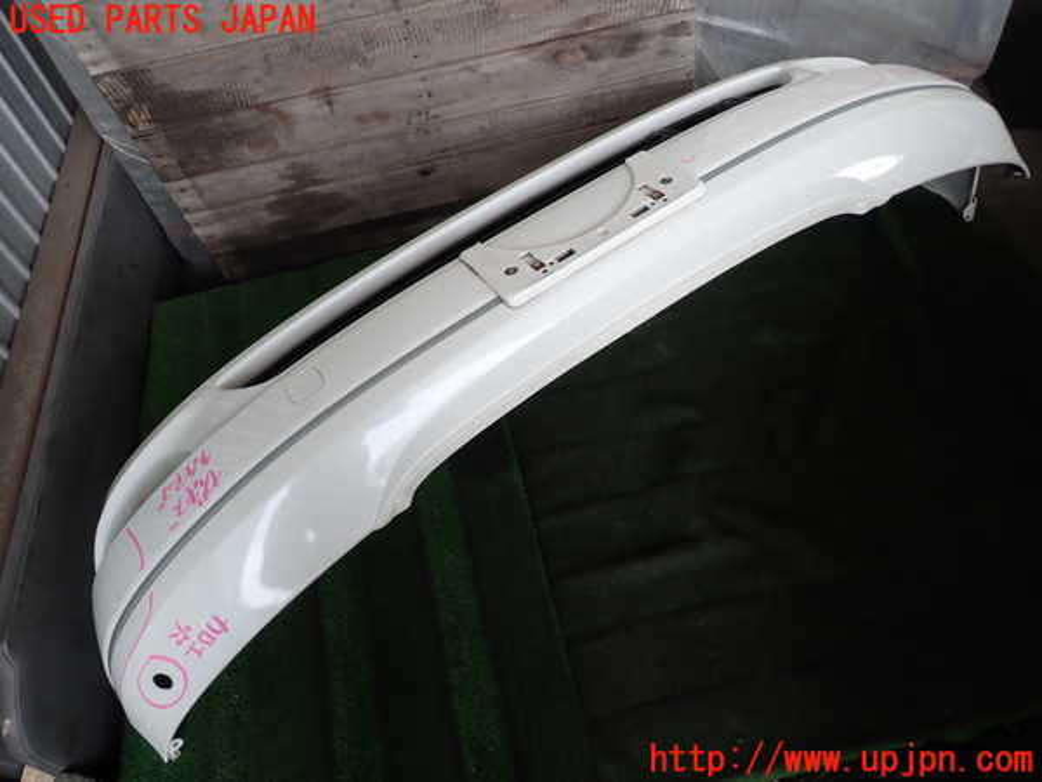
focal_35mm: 25
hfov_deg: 69.4
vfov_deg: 54.9
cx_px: 521
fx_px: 753
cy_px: 391
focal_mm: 4.5
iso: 100
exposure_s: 1/160
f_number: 2
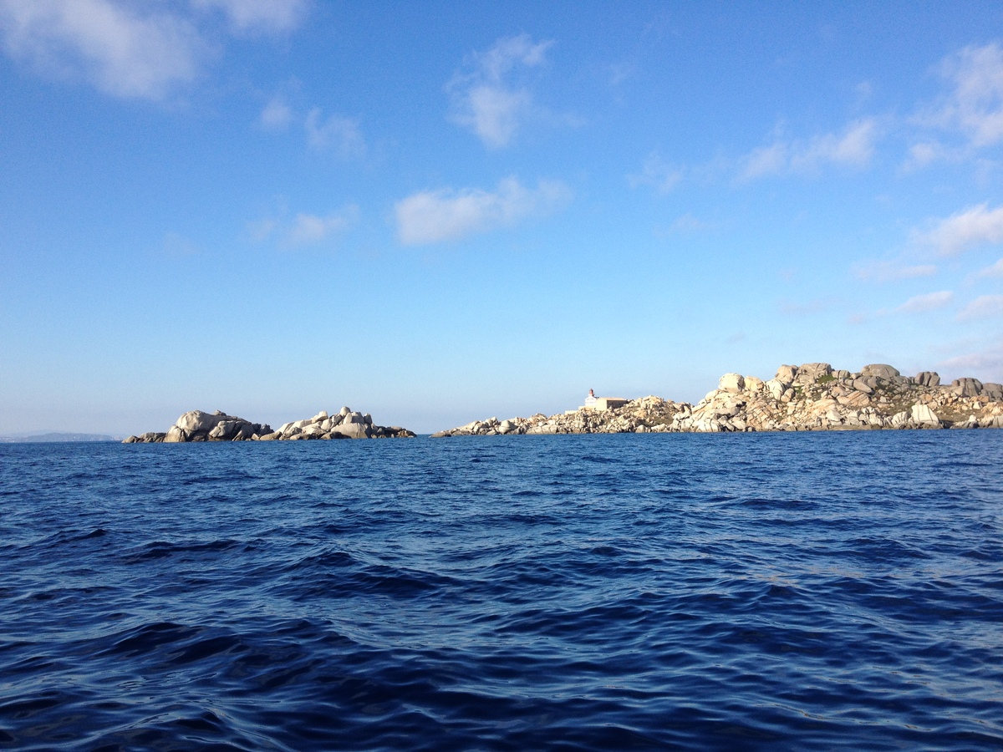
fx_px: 1014
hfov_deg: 52.6
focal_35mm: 35
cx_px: 502
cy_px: 376
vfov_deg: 40.7
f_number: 2.4
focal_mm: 4.28
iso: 64
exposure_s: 1/1346
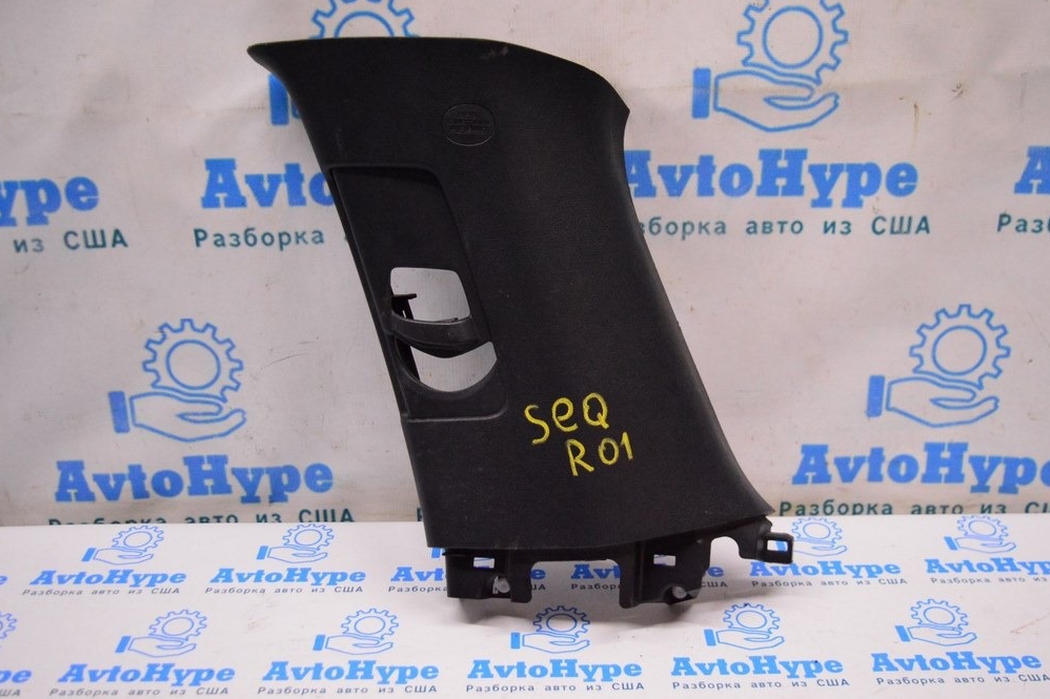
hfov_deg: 48.5
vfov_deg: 33.4
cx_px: 533
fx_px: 1166
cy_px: 346
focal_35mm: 40
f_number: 4
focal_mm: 26
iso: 3200
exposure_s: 1/400
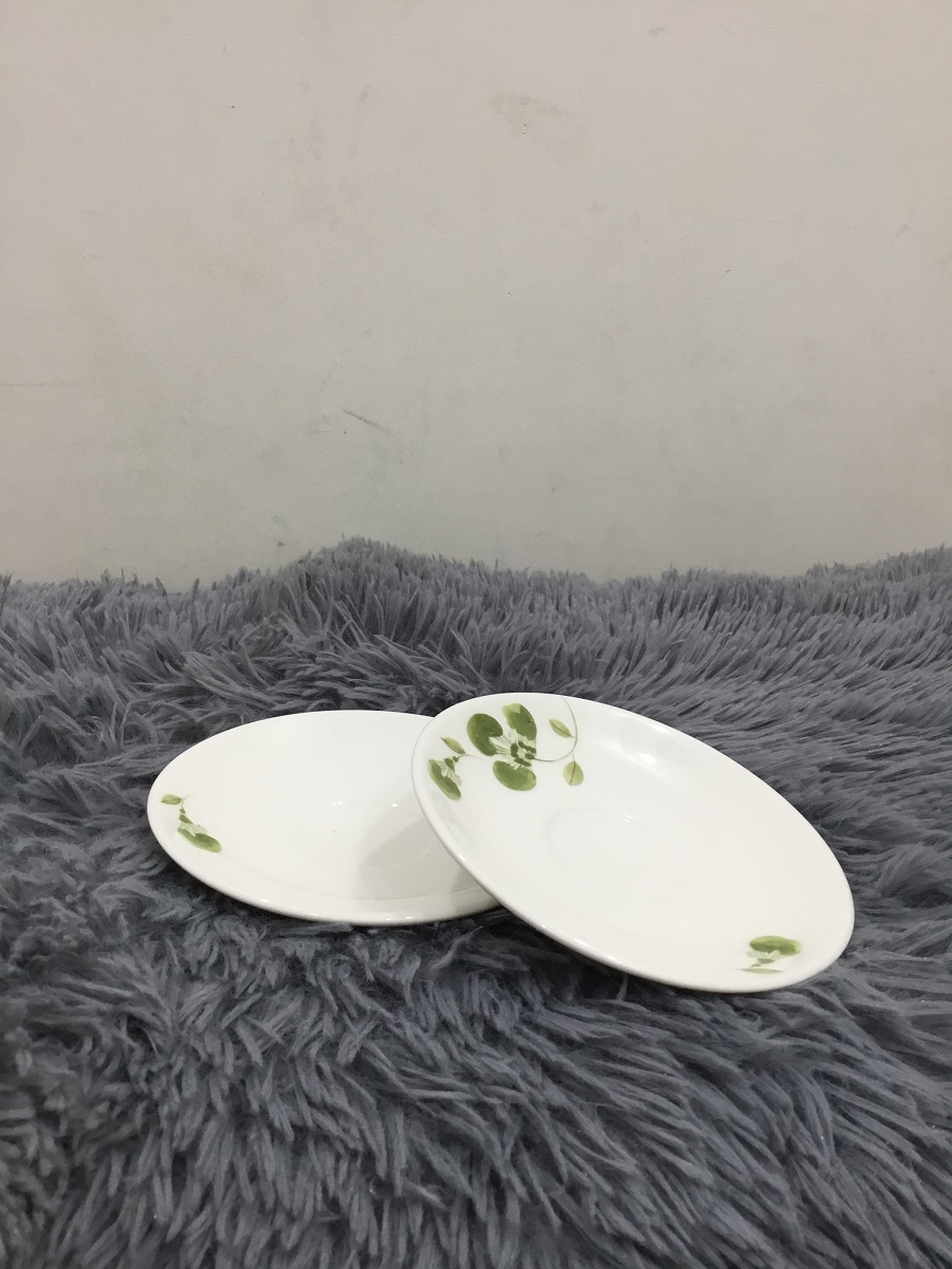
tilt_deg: -16.9
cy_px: 634
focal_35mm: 31
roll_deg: +1.6
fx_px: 1137
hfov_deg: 45.4
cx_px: 476
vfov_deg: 58.4
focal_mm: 3.3
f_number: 2.4
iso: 64
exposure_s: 1/33
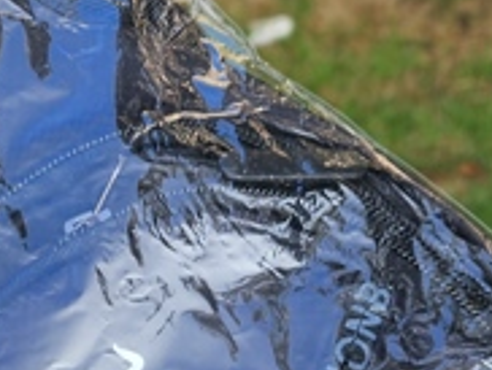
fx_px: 1437
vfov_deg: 14.1
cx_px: 138
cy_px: 492
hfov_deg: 19.3
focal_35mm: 101
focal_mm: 6.4
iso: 20
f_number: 1.8
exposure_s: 1/180
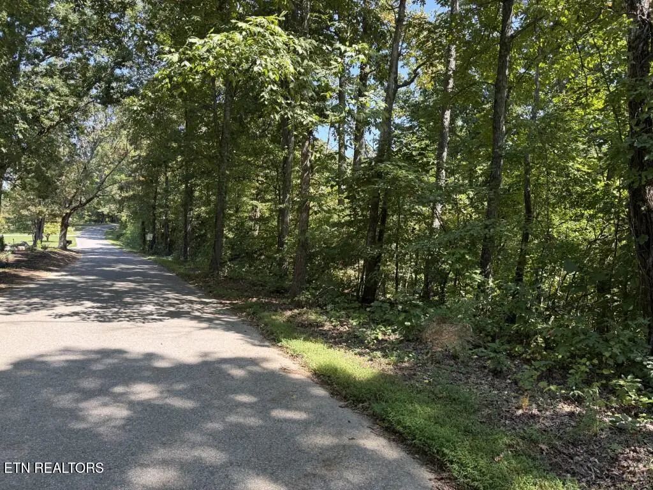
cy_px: 245
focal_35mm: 24
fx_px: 453
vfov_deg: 56.8
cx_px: 326
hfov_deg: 71.6
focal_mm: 6.76
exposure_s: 1/507
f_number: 1.78
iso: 100
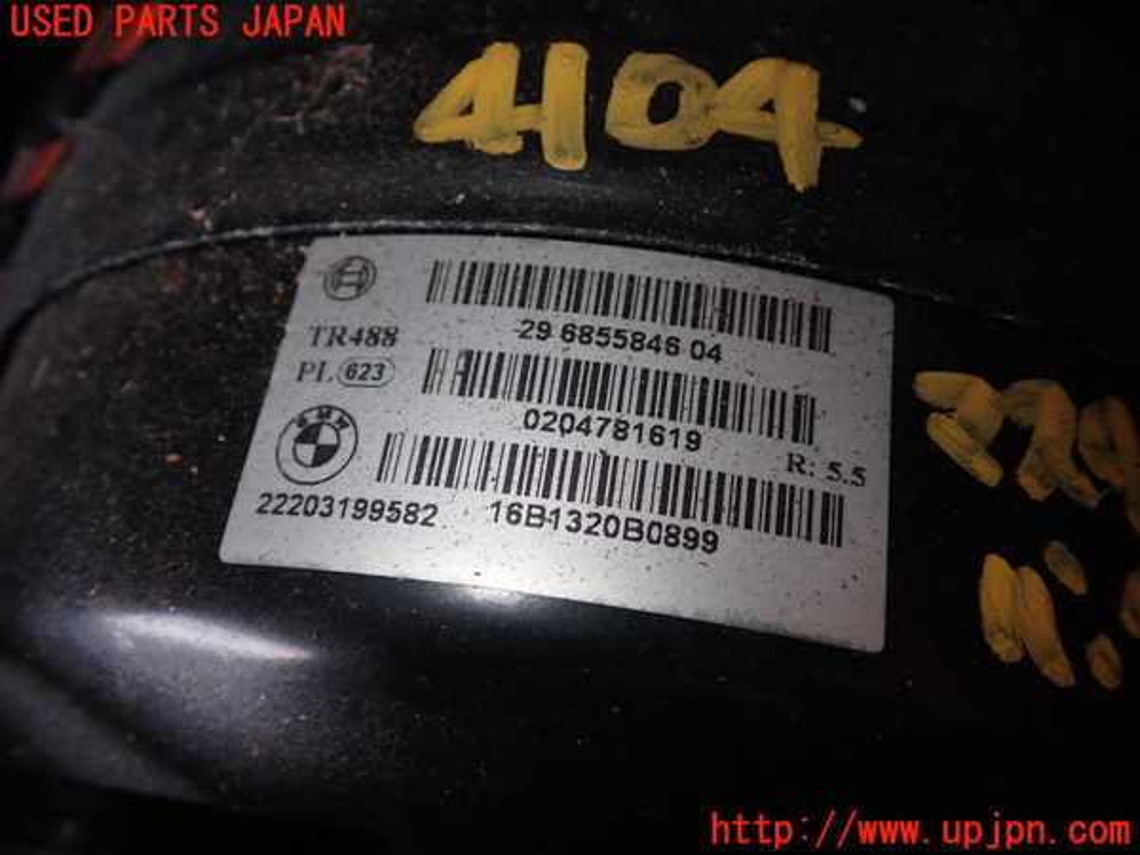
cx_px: 570
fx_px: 988
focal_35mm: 30
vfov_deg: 46.8
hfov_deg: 60.0
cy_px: 428
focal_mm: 5.4
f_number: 6.3
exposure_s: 1/30
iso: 200
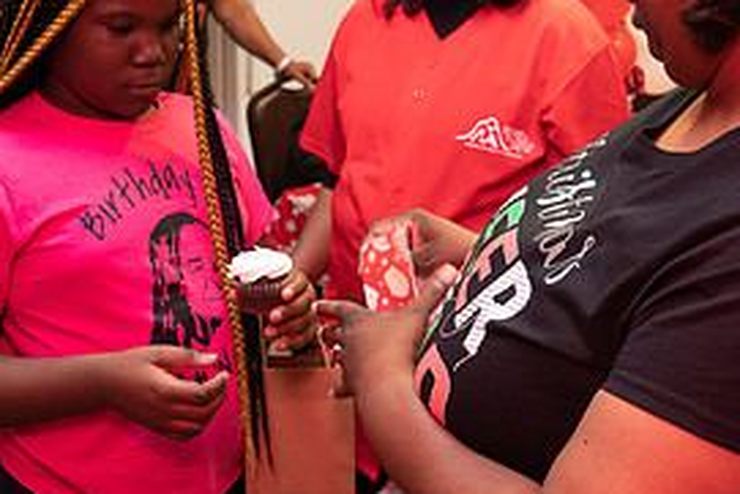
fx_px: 1234
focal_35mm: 60
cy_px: 157
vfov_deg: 22.5
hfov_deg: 33.4
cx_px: 396
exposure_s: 1/80
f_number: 5
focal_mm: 28
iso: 640
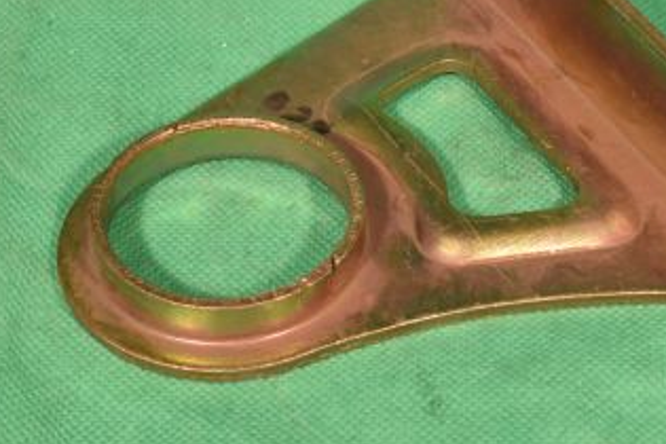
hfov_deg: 14.9
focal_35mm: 137
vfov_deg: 10.0
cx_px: 471
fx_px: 2534
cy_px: 99
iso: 2000
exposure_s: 1/80
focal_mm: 48
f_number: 14
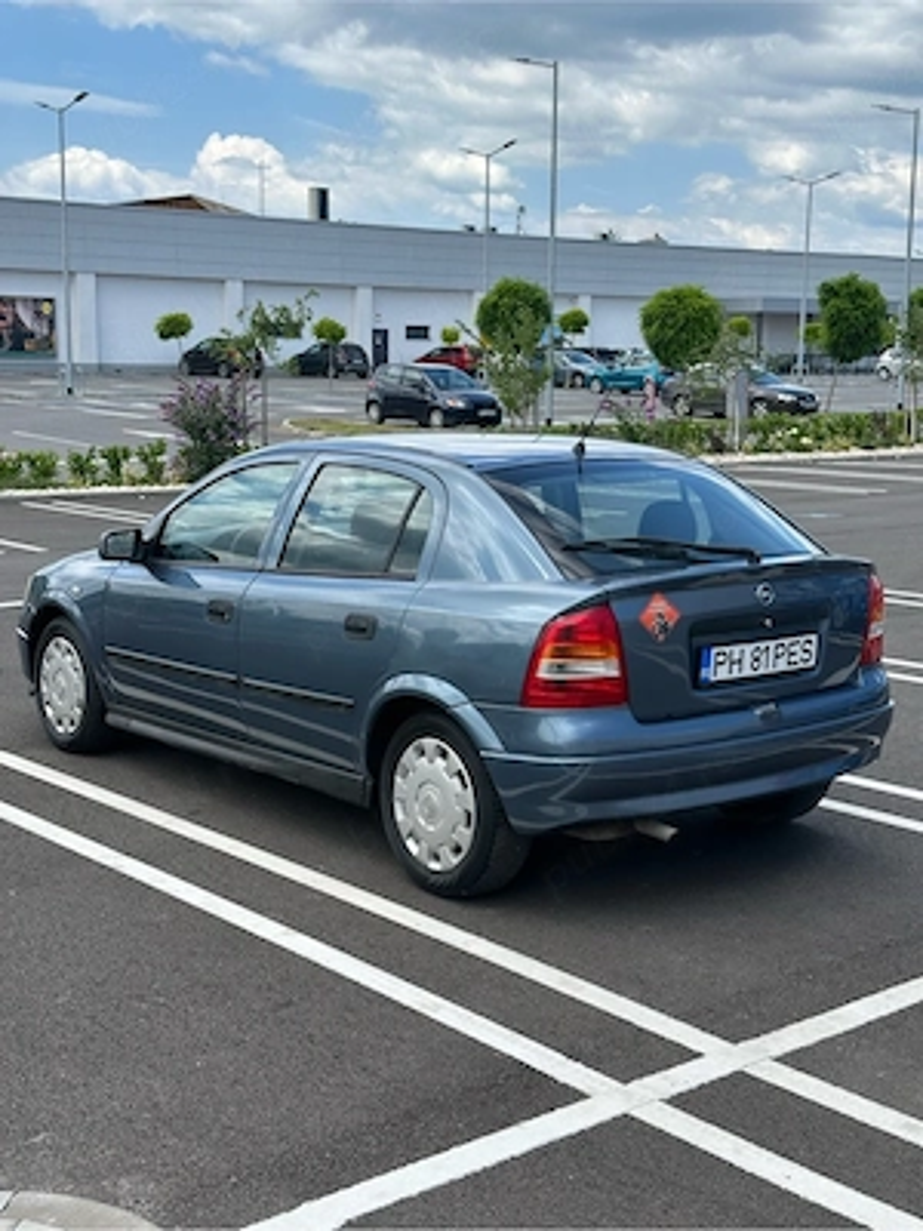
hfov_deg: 30.3
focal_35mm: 48
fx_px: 1706
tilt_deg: -7.4
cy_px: 616
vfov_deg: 39.7
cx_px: 462
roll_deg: -0.9
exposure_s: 1/2358
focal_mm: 6.86
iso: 64
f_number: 1.78
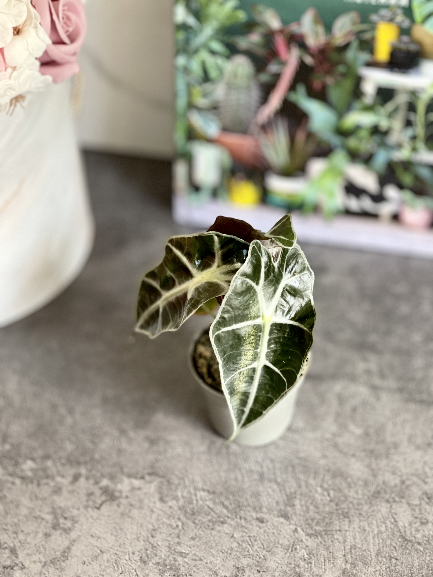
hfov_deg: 22.9
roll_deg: +3.7
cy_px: 288
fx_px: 1067
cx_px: 216
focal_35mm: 64
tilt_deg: -42.9
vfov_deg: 30.3
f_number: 2.2
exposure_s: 1/40
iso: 250
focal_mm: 7.5
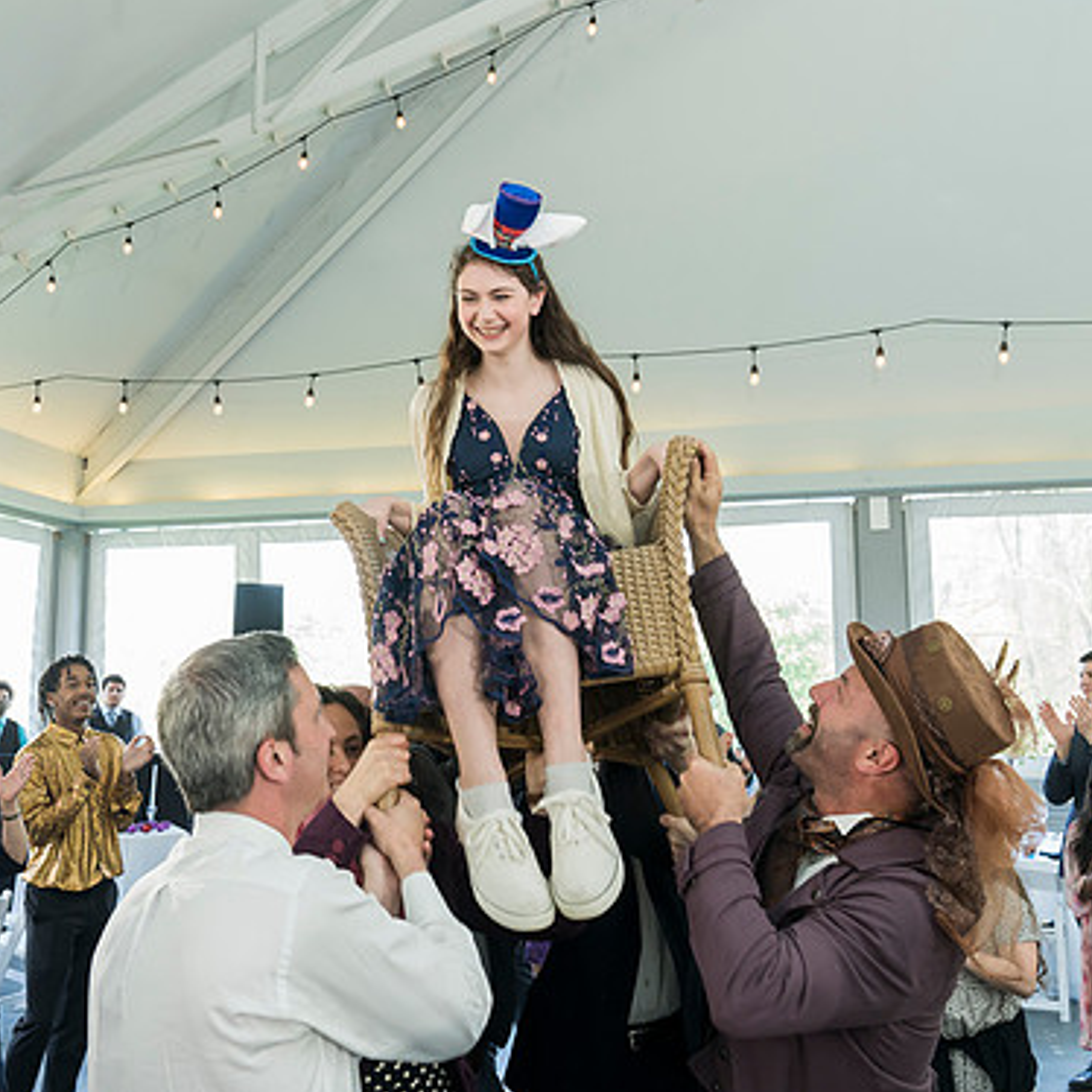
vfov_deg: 49.7
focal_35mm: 33
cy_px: 533
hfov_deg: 49.7
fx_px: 1178
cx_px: 491
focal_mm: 25
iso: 1250
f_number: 4
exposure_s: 1/200
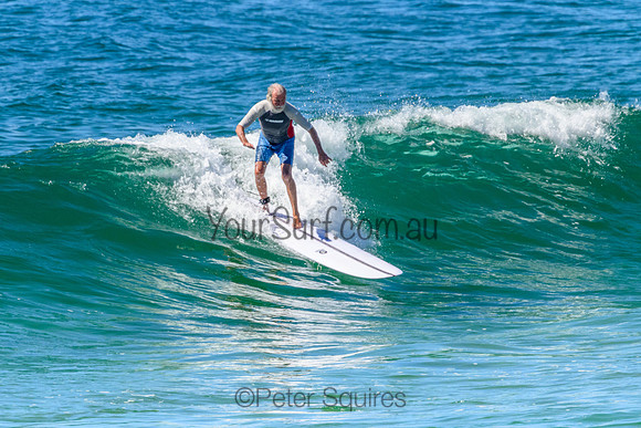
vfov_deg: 1.3
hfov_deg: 1.9
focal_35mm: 1101
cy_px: 165
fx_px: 19600
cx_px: 301
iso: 1400
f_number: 11
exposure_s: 1/2000
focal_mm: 800
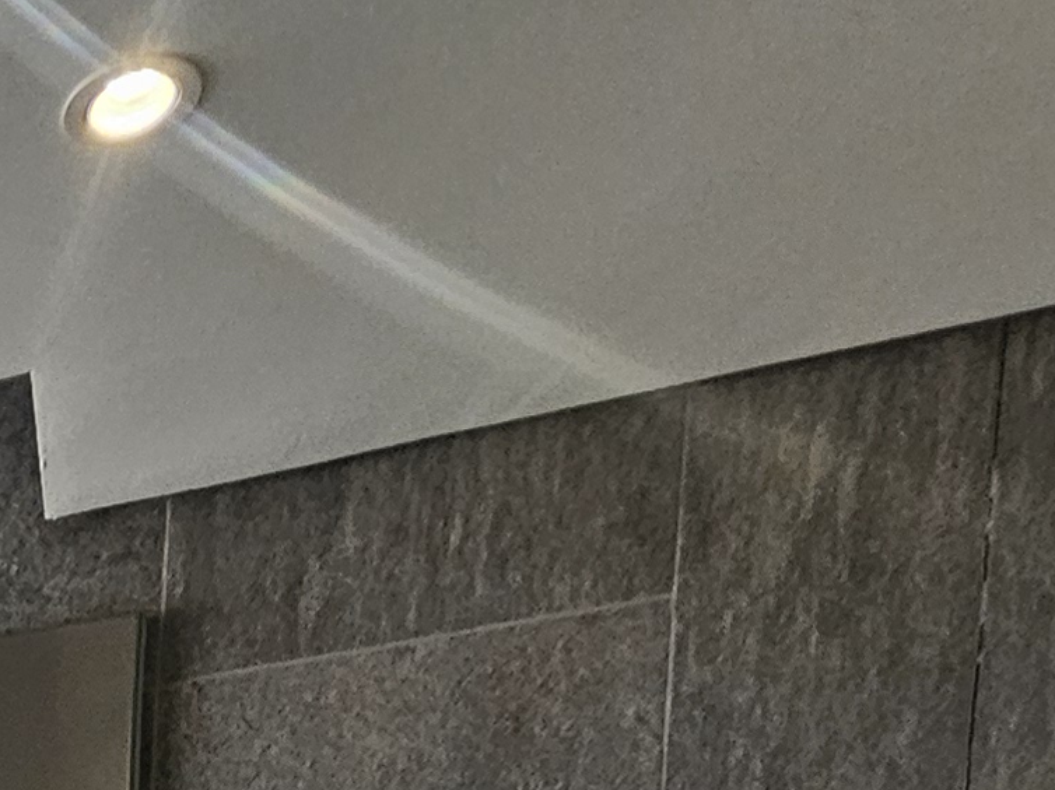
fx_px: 2102
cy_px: 1917
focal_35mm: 69
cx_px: -900
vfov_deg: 14.2
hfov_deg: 19.7
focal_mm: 2.2
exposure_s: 1/50
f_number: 2.2
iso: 125
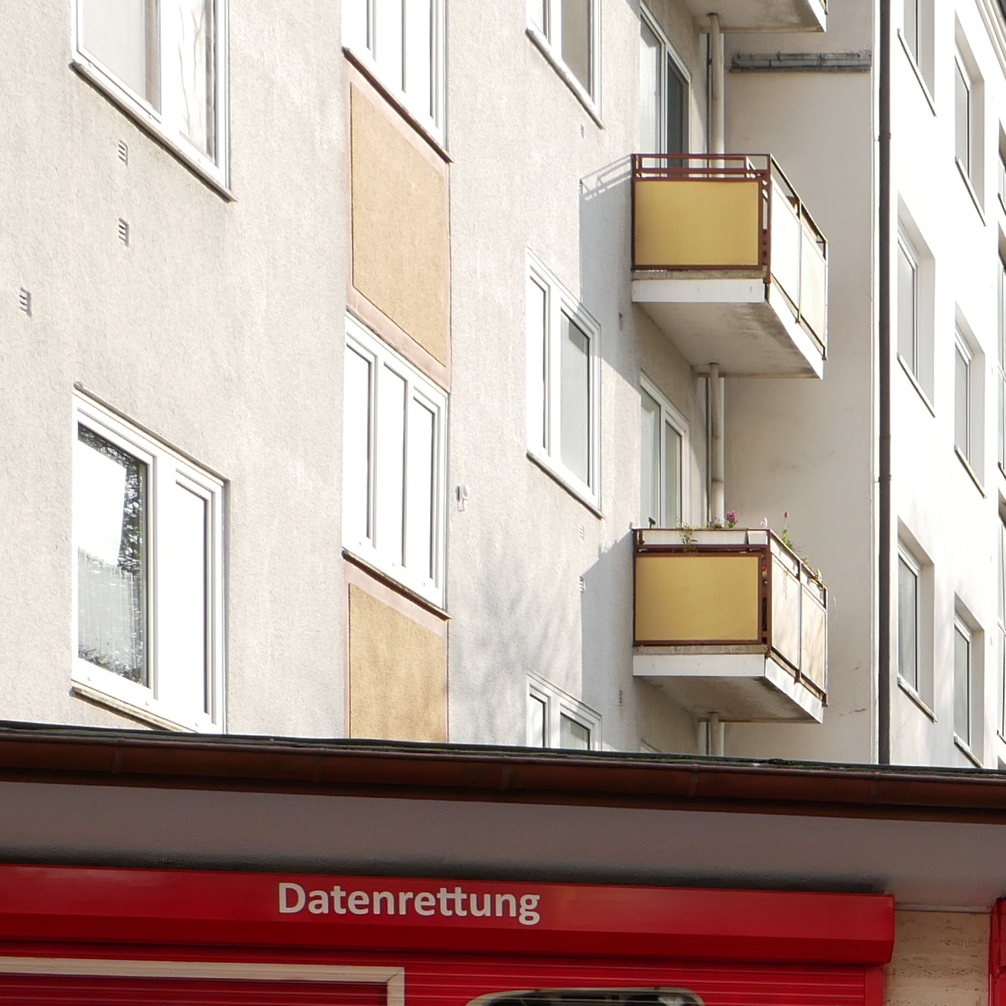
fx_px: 3452
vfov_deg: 15.8
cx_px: 1334
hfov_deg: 15.7
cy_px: 1294
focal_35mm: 105
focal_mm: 17
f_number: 6.3
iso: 200
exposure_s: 1/250
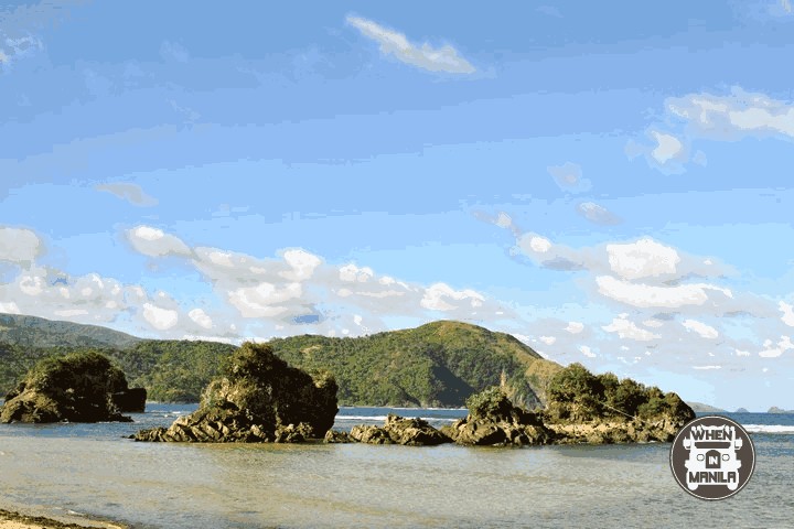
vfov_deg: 30.8
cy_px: 264
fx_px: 959
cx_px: 397
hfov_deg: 45.0
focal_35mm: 44
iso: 100
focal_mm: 29
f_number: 8
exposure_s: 1/250
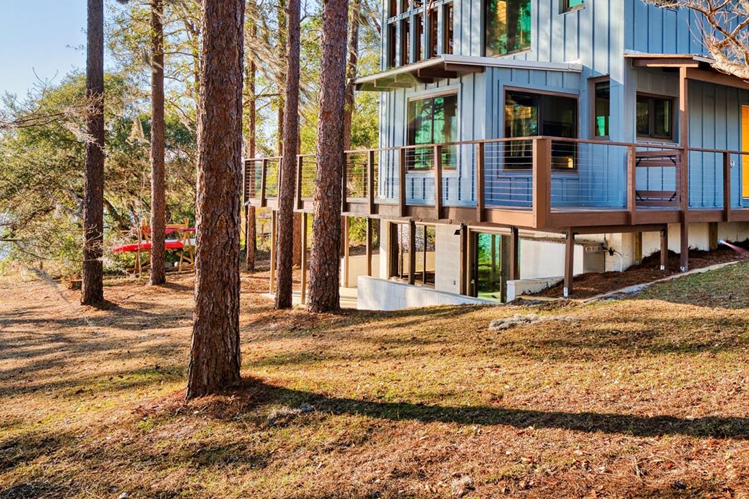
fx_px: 728
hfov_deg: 52.6
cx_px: 539
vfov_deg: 37.3
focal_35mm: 35
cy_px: 158
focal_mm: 24
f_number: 9
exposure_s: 1/60
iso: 160
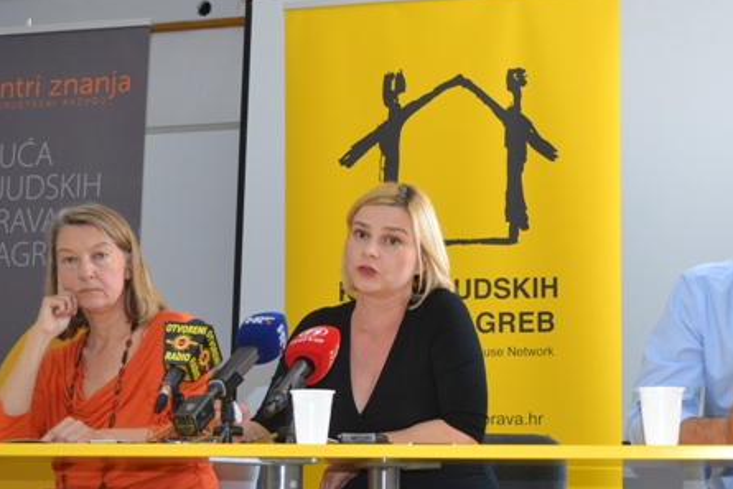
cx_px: 446
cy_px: 317
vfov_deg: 19.7
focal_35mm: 69
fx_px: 1405
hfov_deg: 29.1
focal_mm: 32
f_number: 4.8
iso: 1250
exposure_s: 1/60
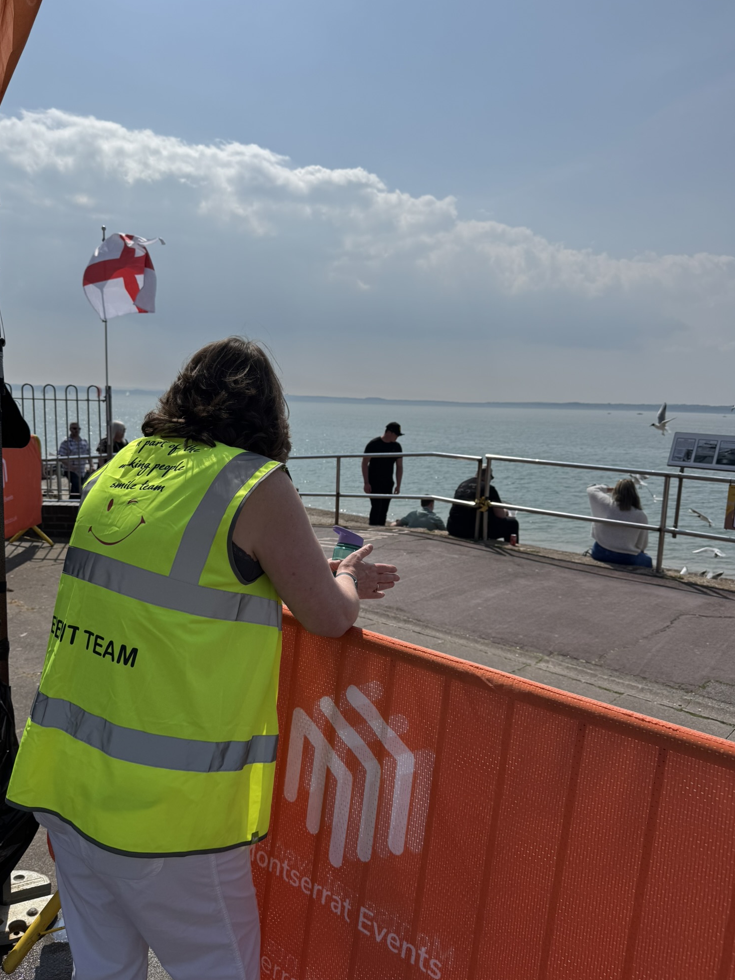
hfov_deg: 54.9
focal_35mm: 25
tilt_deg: -8.1
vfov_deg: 69.4
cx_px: 356
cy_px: 507
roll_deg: -2.0
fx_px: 708
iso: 64
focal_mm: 6.76
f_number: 1.78
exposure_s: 1/12346
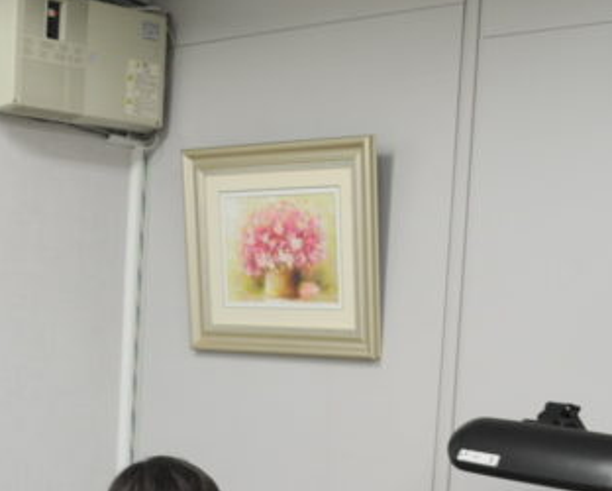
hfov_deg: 22.7
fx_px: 1504
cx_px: 122
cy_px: 613
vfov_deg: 17.5
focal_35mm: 83
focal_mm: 18
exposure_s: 1/15
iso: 280
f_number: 5.6
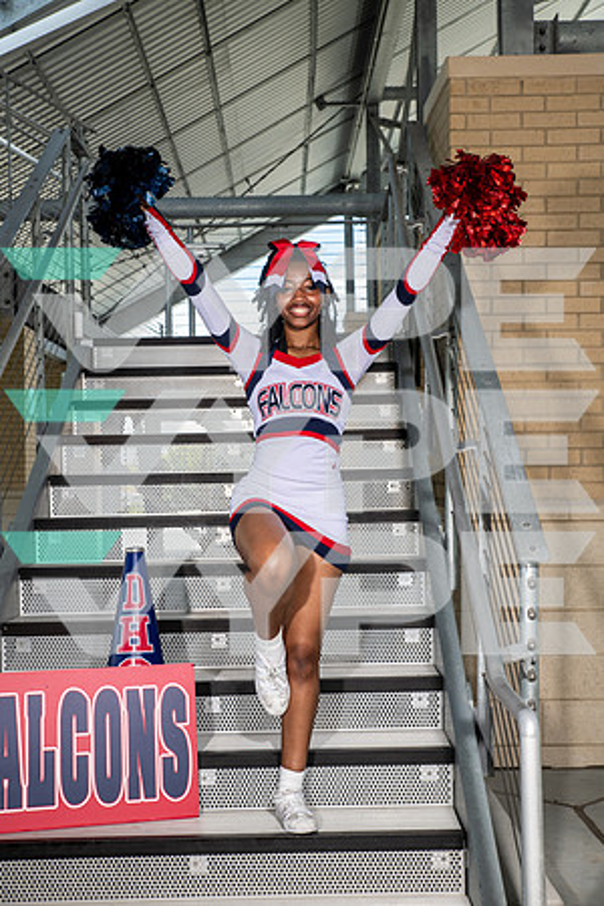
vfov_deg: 38.2
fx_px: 1309
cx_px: 302
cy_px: 453
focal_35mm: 52
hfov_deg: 26.0
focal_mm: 52
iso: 200
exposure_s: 1/320
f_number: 7.1
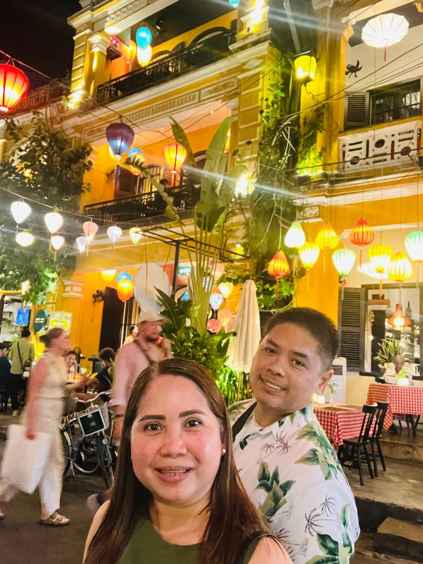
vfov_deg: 60.0
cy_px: 282
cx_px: 212
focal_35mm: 30
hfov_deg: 46.8
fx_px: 489
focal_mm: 2.71
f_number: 2.2
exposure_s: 1/17
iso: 1000
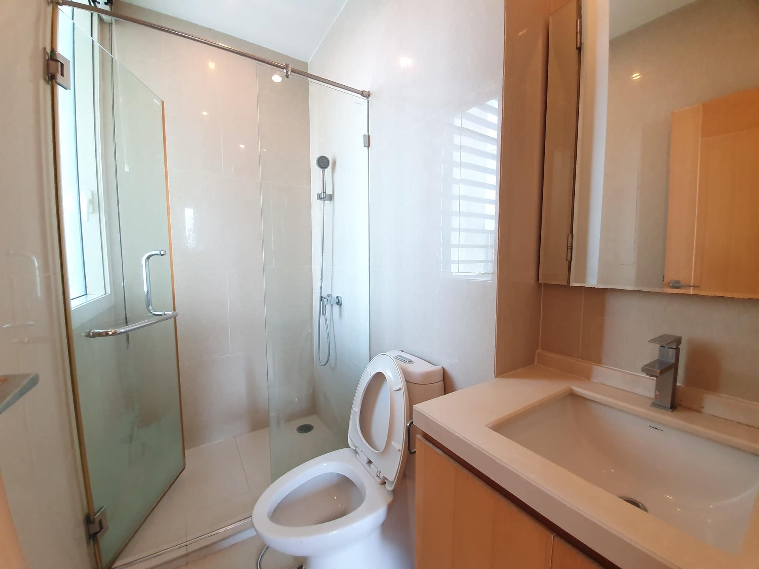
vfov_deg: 89.9
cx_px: 380
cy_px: 284
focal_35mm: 13
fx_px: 285
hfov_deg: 106.2
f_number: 2.2
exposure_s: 1/50
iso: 250
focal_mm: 1.8
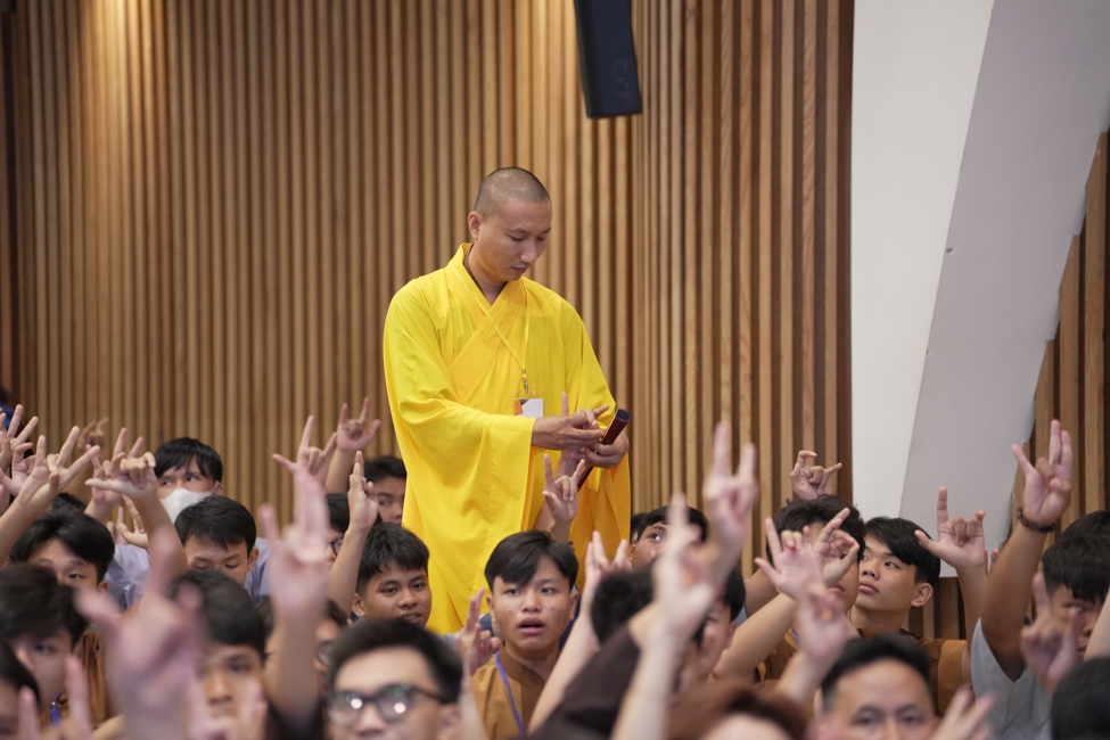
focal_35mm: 150
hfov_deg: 13.7
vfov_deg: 9.1
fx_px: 4625
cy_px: 370
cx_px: 555
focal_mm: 150
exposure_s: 1/160
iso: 4000
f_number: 2.8
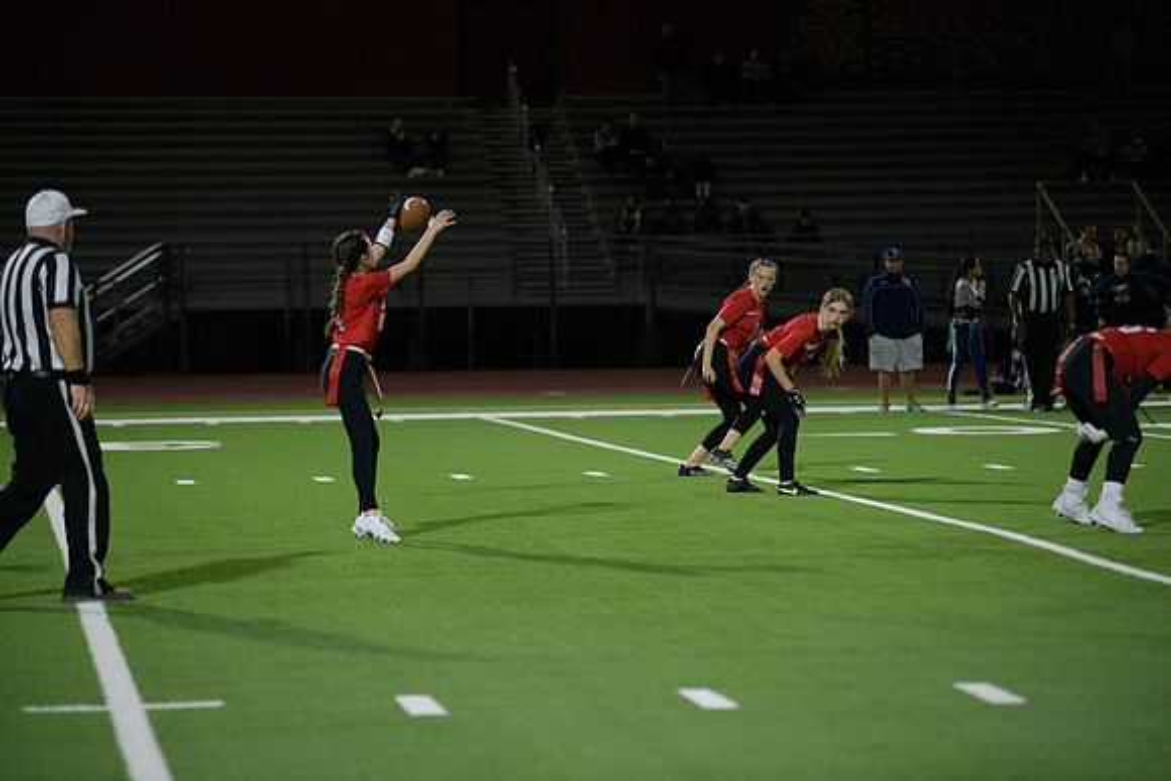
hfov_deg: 14.2
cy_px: 390
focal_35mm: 145
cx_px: 586
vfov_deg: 9.5
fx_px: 4717
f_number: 2.8
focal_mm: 145
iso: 2000
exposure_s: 1/640
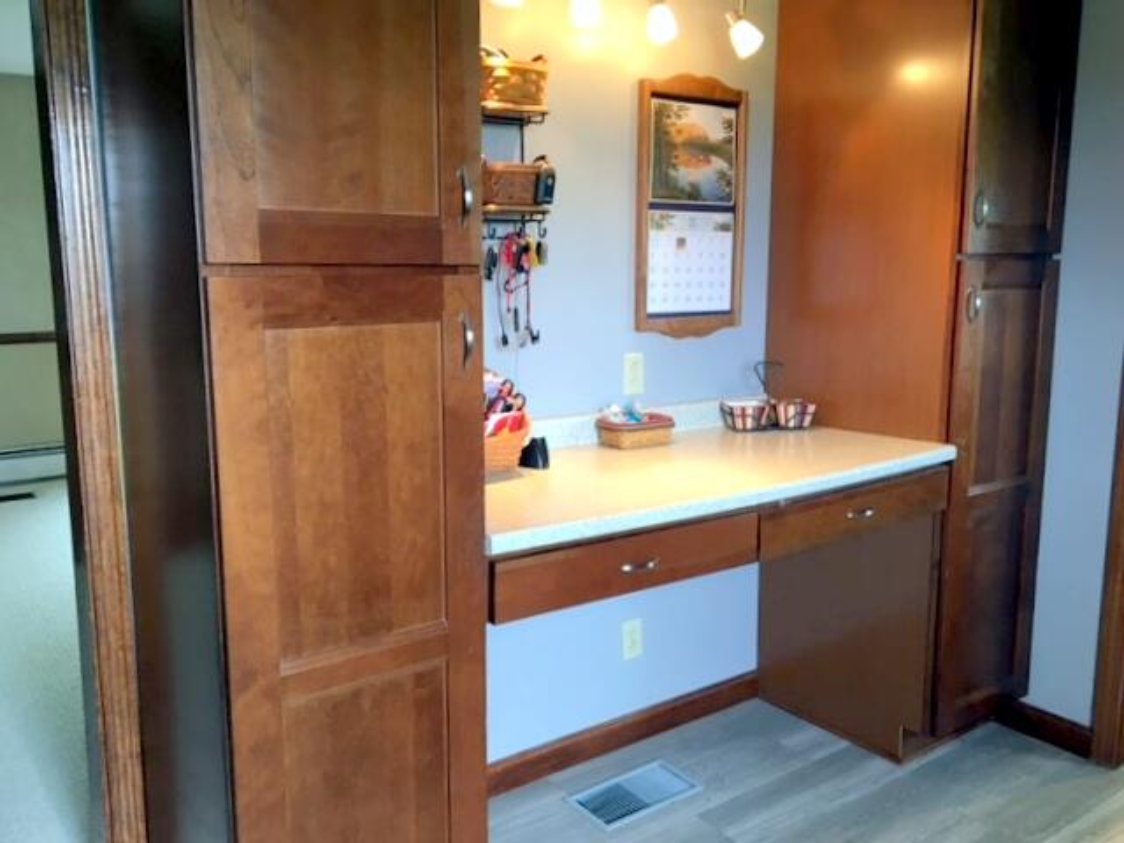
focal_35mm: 29
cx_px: 562
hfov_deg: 61.7
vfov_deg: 48.2
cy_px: 422
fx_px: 942
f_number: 2.2
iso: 64
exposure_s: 1/30
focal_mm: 4.15
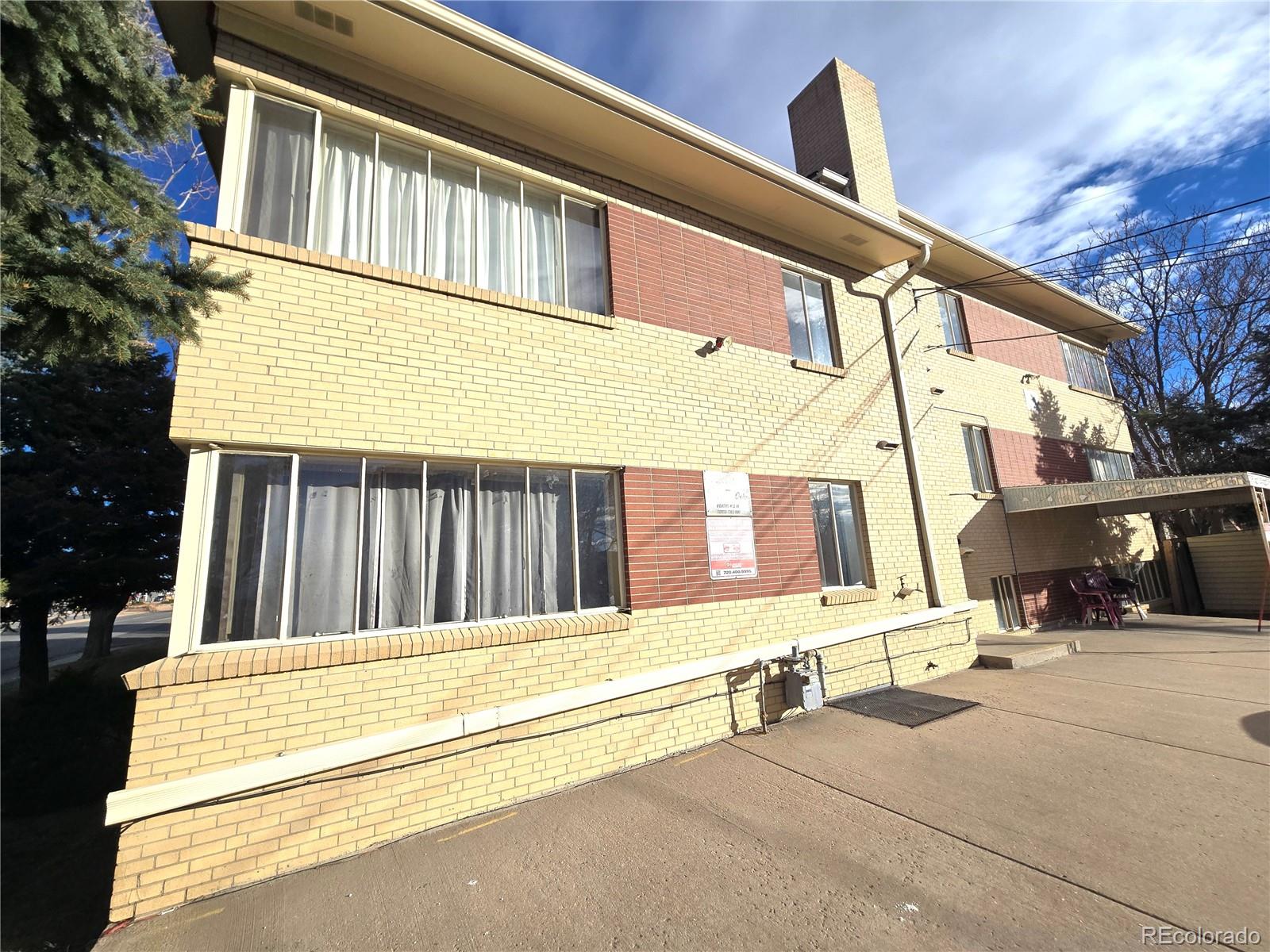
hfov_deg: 106.2
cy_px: 476
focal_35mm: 13
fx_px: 477
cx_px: 635
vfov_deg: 89.9
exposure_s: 1/3246
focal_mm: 2.2
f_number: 2.2
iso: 50
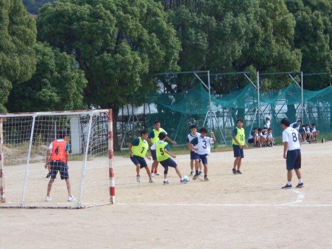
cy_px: 124
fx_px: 1247
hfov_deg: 15.2
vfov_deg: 11.4
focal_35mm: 130
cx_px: 166
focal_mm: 23
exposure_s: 1/250
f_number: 6.5
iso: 110
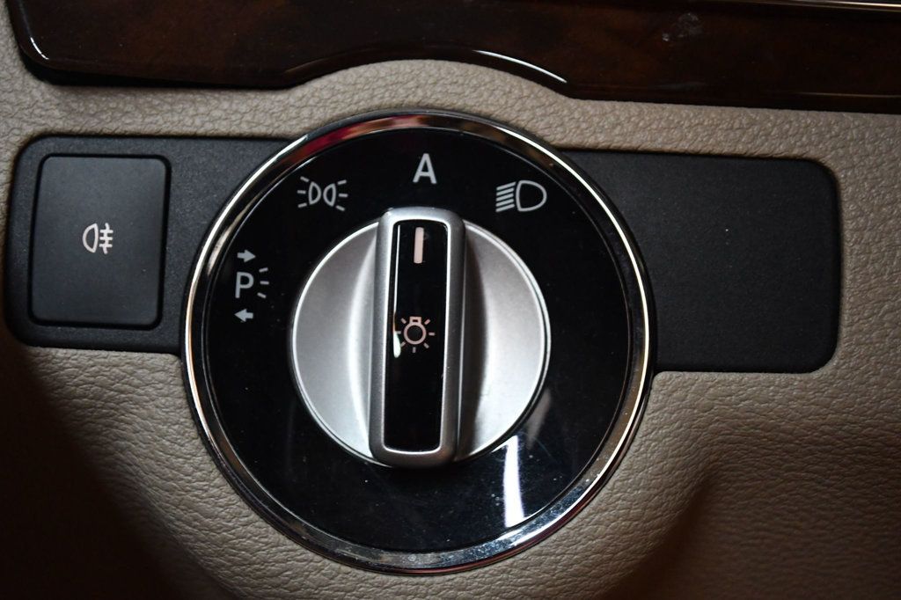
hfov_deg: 31.9
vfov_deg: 21.6
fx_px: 1576
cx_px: 450
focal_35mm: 63
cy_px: 300
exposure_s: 1/60
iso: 3600
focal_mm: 42
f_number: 5.3
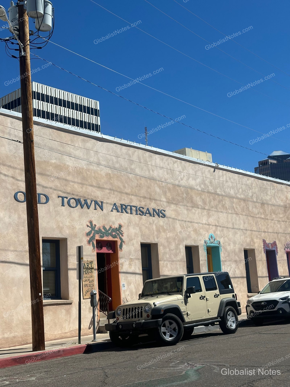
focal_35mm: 48
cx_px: 145
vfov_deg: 39.7
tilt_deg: +10.6
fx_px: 536
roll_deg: +2.3
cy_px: 194
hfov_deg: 30.3
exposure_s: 1/7092
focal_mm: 6.86
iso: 64
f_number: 1.78
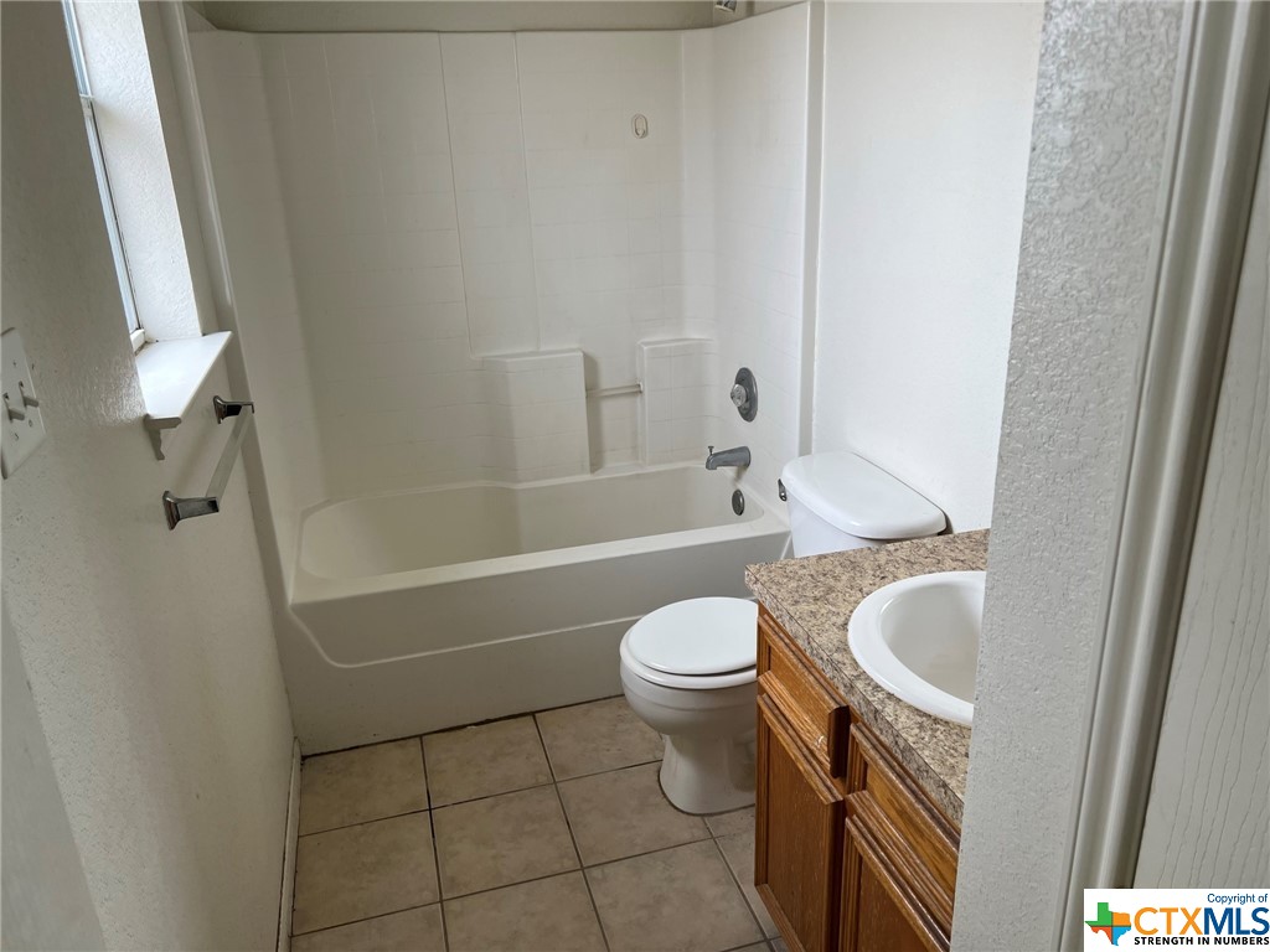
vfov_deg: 53.1
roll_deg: +2.0
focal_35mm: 26
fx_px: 954
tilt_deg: -20.1
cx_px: 635
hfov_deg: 67.3
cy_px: 476
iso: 50
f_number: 1.5
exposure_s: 1/120
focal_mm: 5.7
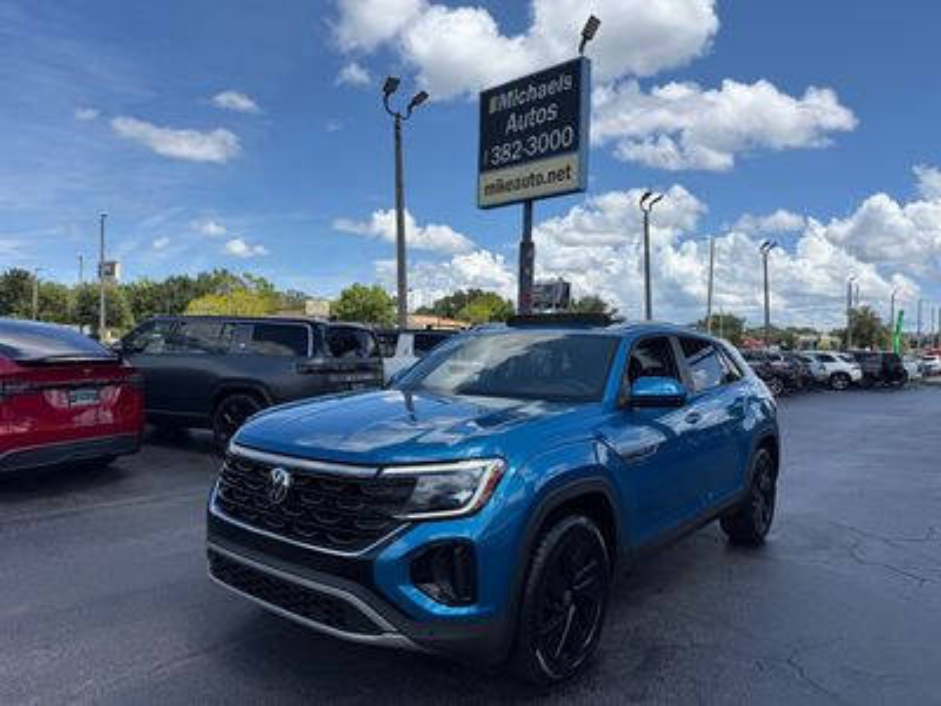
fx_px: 652
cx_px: 470
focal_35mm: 24
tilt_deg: -0.6
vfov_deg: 56.8
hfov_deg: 71.6
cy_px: 353
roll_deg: -2.4
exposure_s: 1/5319
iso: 80
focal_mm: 6.76
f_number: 1.78
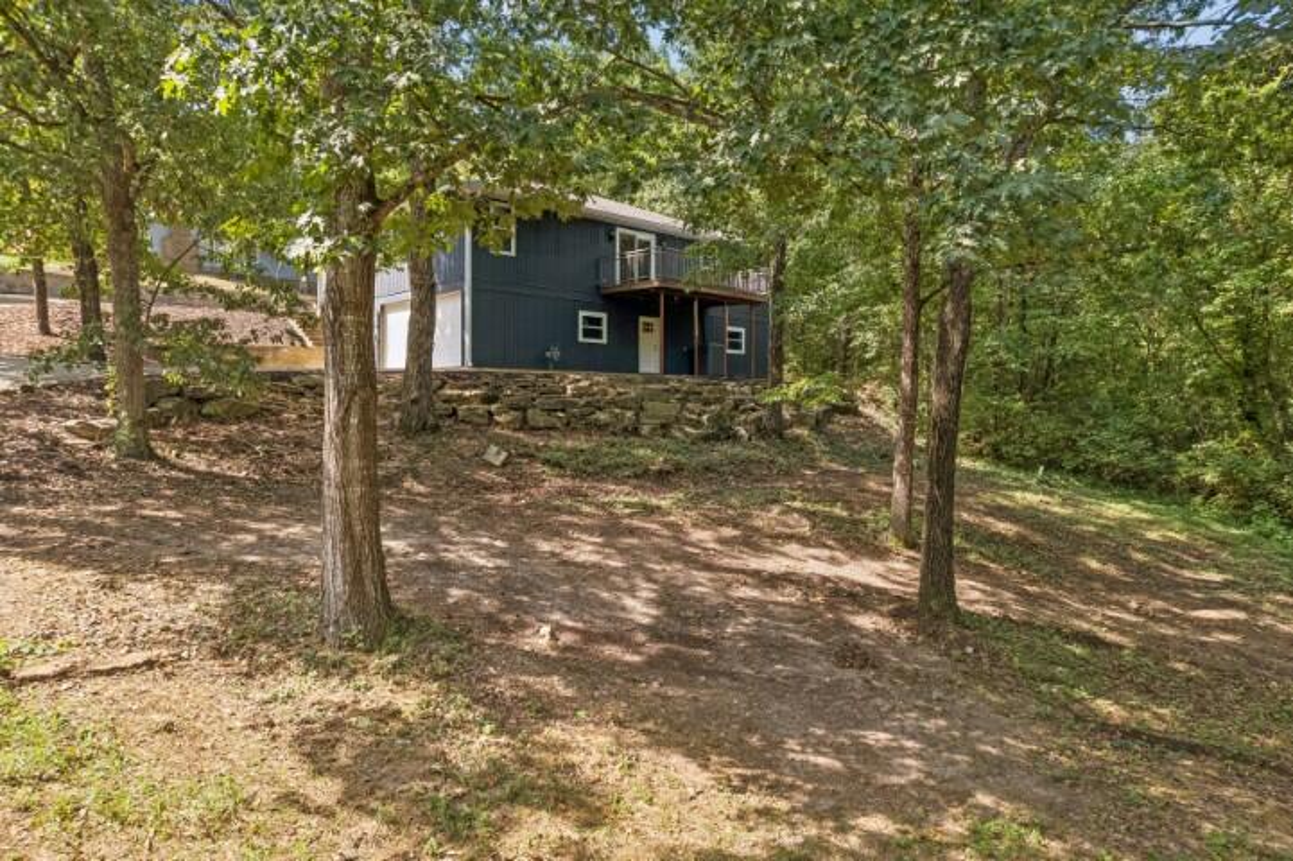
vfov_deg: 57.2
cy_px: 430
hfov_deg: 78.6
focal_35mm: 22
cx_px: 646
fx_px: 790
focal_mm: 8.4
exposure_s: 1/15
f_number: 2.8
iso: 110
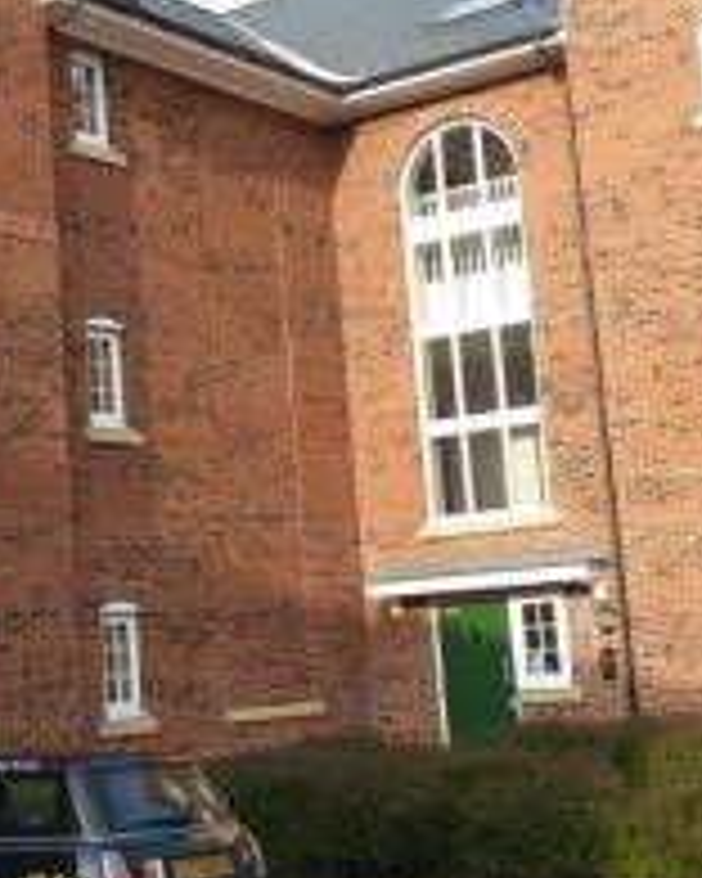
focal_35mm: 69
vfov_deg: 27.5
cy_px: 351
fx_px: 1792
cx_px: 108
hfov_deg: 21.8
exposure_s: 1/200
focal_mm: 4.1
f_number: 4
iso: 80
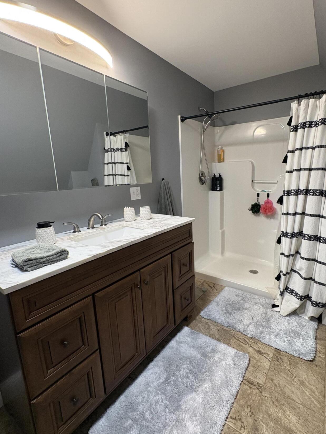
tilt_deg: -9.8
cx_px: 185
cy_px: 212
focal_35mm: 17
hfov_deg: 74.4
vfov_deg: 91.0
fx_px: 213
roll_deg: +1.1
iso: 400
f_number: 2.2
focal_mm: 2.22
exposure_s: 1/60
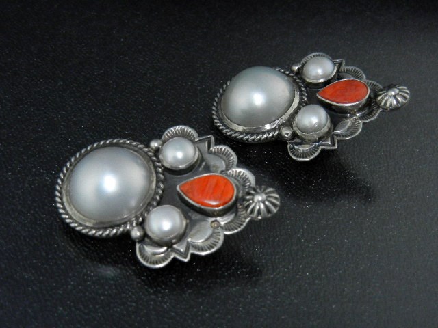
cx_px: 219
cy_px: 164
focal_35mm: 68
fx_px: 860
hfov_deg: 28.6
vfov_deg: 21.6
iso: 727
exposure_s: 1/30
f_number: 8.2
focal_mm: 12.2
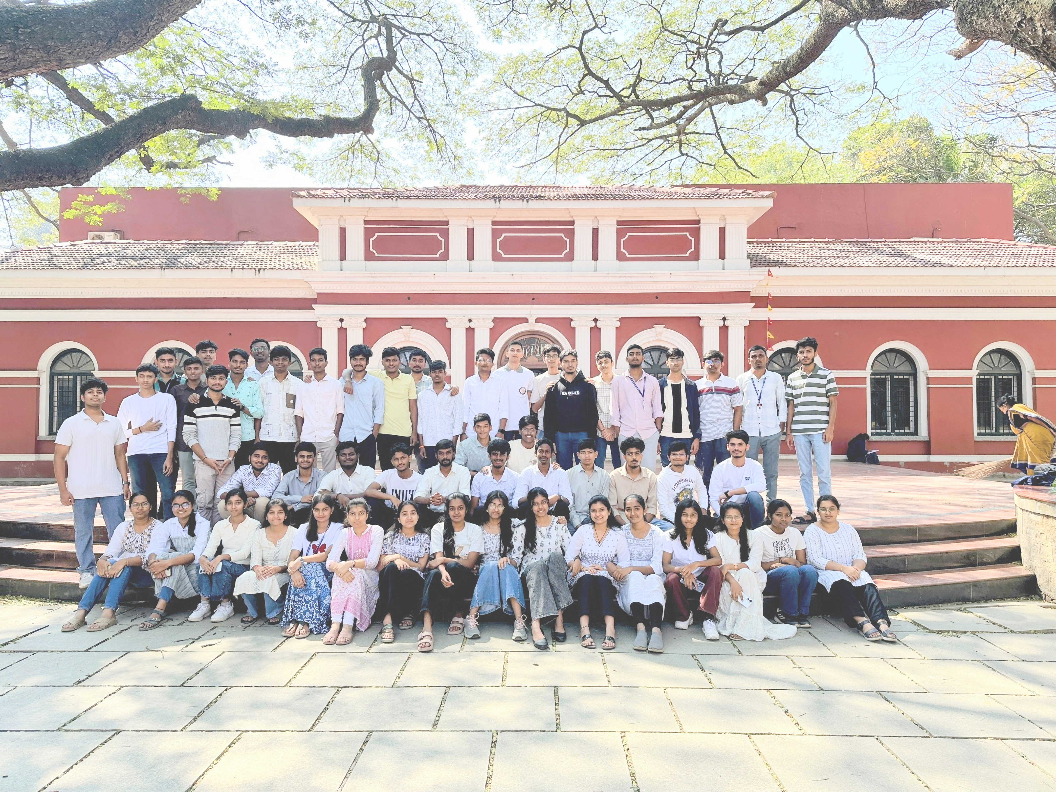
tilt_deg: +1.6
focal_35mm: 24
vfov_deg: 56.8
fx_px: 732
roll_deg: +0.0
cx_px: 528
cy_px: 396
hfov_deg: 71.6
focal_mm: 6.86
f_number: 1.78
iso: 80
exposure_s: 1/694
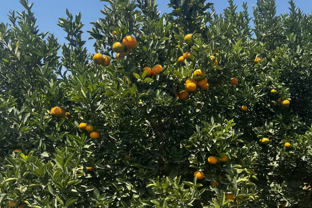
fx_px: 295
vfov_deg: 38.0
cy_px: 152
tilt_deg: -6.2
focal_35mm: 34
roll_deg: +0.7
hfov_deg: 55.8
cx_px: 156
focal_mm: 6.76
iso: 80
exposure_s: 1/1767
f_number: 1.78
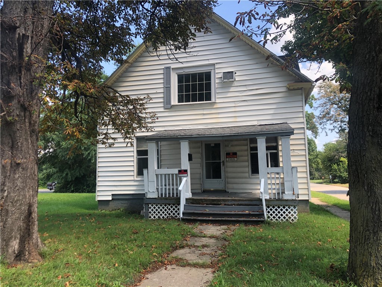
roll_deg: +2.0
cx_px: 191
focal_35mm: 28
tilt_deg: +8.4
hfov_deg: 63.4
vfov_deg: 49.7
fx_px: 309
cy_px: 144
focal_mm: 3.99
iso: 20
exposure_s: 1/484
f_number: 1.8
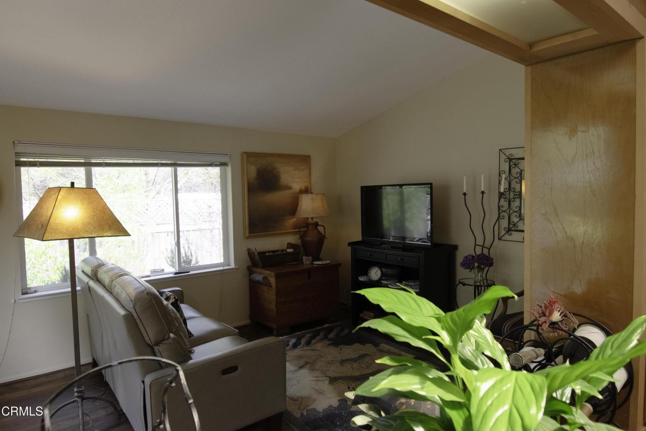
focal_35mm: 21
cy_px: 216
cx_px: 323
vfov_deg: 59.5
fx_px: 377
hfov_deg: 81.2
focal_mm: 14
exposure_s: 1/400
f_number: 8
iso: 1100
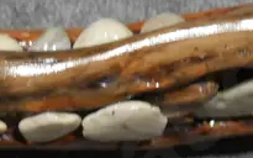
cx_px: 209
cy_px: 111
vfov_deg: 8.8
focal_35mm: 148
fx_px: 1020
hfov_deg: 14.0
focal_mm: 14
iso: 320
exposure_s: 1/60
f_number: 3.5
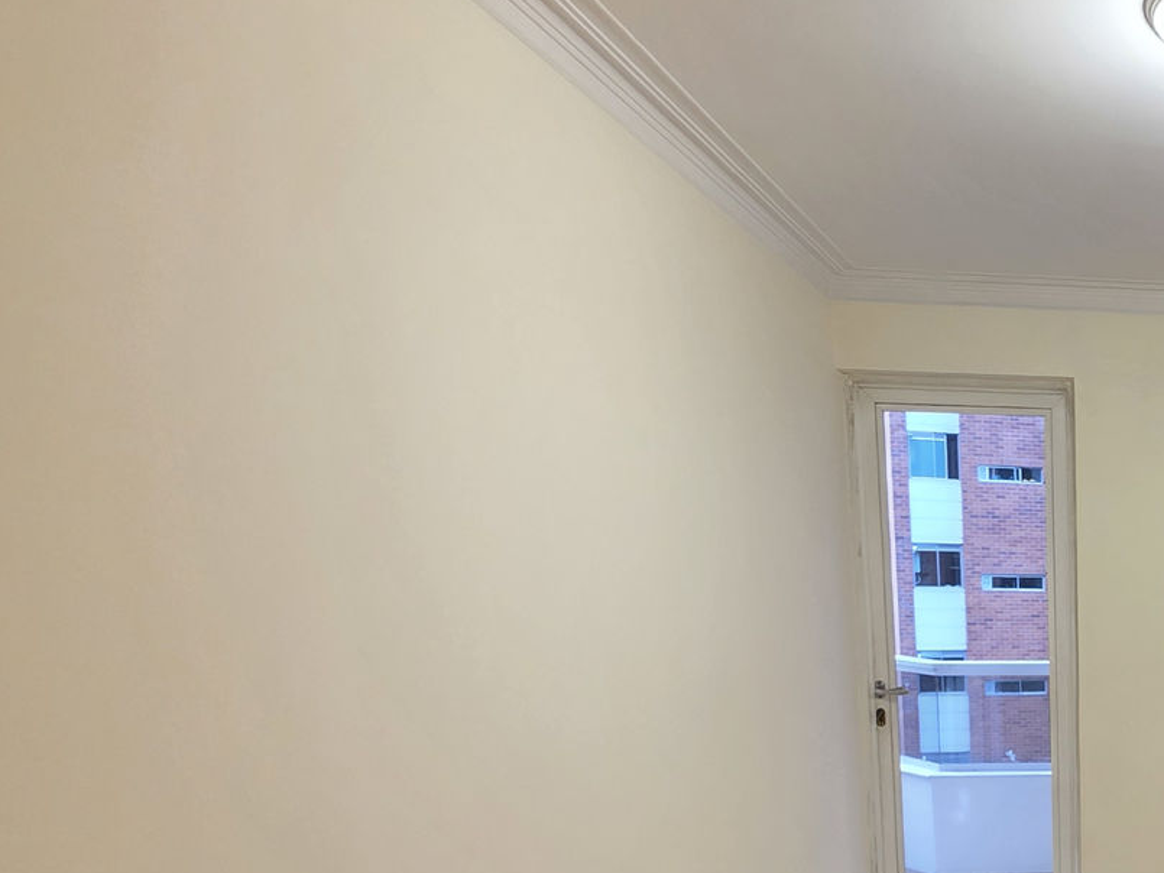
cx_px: 1294
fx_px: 1043
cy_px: 825
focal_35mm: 31
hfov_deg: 44.0
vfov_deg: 41.0
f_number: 1.9
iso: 250
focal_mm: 2.2
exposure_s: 1/60
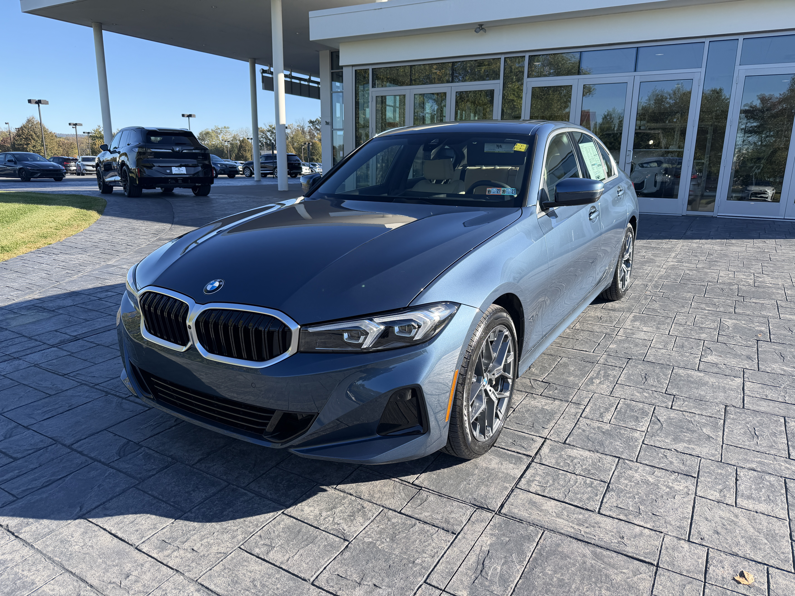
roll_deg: -1.4
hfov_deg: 71.6
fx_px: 551
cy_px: 298
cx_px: 398
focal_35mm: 24
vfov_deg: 56.8
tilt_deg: -13.9
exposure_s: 1/1618
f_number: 1.78
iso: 80
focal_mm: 6.76
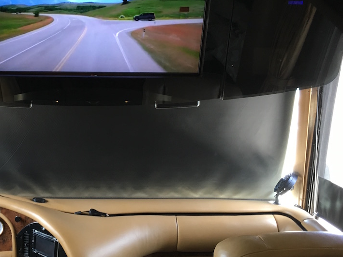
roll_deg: -0.2
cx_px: 95
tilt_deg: -4.6
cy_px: 93
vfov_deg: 32.0
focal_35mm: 45
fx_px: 446
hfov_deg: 41.1
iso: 100
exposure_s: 1/30
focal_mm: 4.15
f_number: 2.2
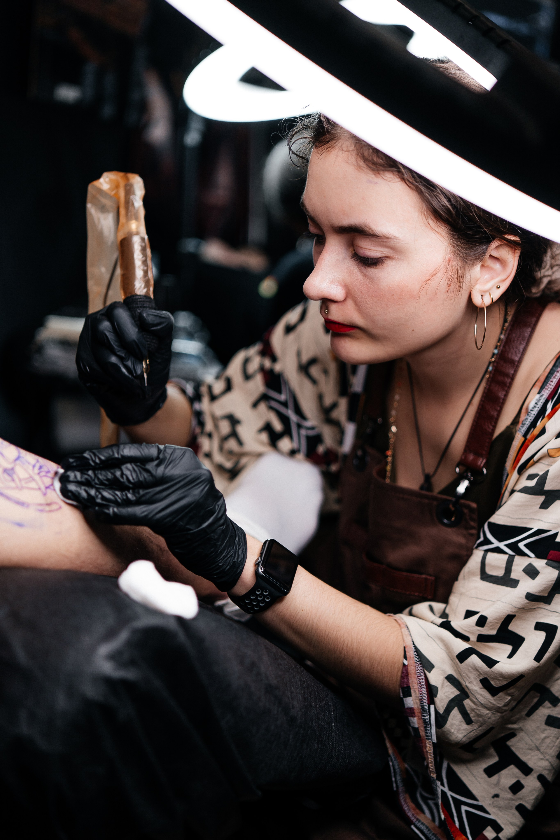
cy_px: 420
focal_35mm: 45
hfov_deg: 29.9
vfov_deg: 43.6
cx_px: 280
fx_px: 1050
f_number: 1.8
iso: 250
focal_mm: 45
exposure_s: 1/250
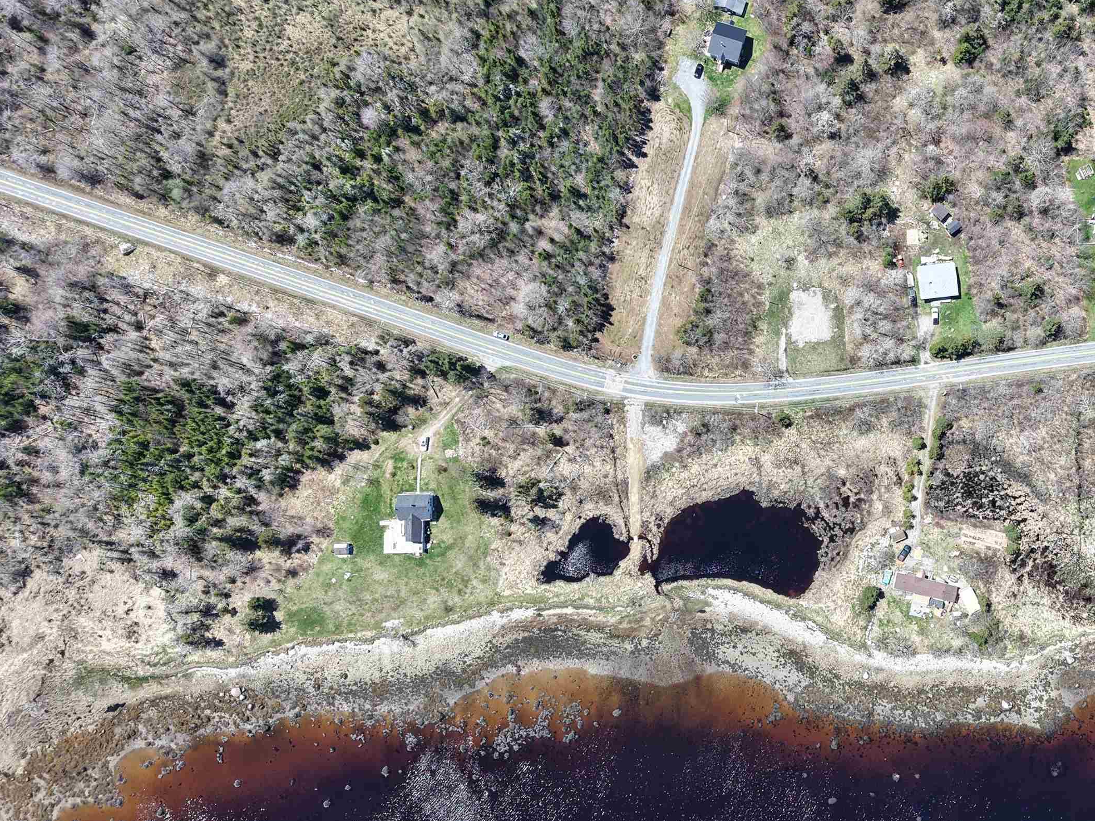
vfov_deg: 40.7
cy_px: 429
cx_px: 796
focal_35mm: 35
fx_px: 1107
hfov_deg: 50.8
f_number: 1.8
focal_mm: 8.67
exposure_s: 1/1500
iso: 120
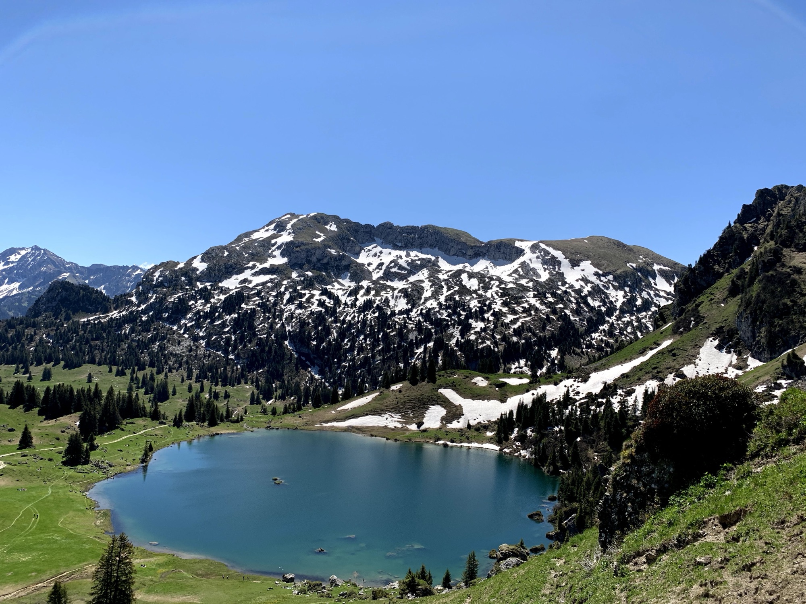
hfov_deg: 67.3
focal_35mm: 26
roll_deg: -2.5
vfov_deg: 53.1
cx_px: 403
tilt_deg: +2.2
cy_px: 302
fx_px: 605
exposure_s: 1/2681
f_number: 1.8
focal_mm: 4.25
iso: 25
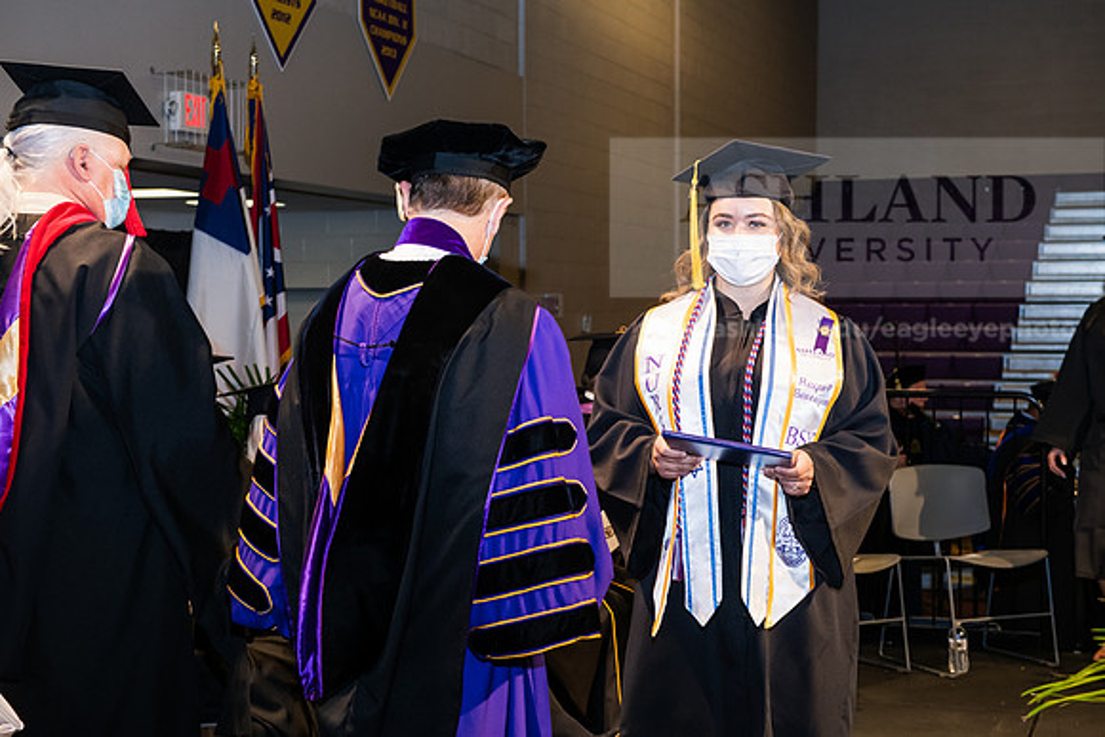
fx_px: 1903
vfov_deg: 21.9
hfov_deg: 32.4
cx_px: 552
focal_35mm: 62
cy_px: 368
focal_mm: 62
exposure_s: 1/200
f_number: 6.3
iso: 1600
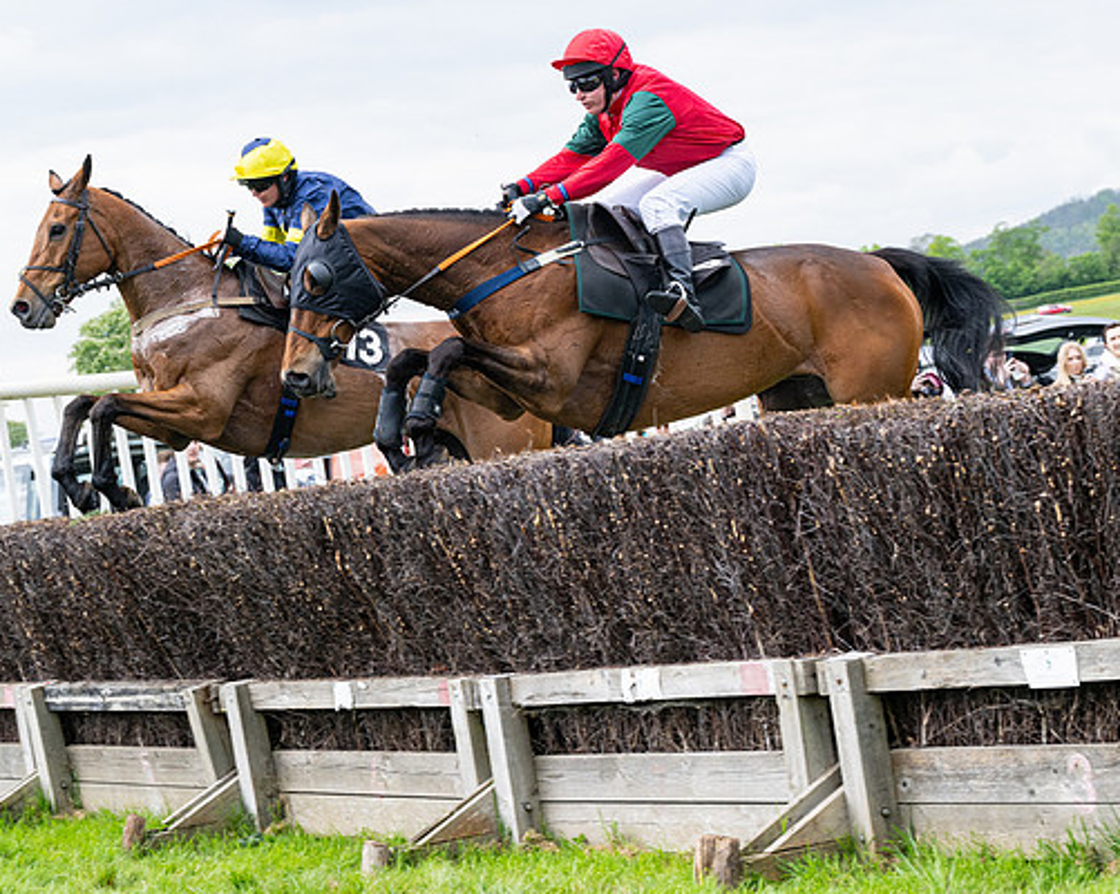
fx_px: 3378
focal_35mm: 102
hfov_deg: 18.8
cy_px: 374
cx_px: 527
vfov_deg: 15.1
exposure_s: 1/800
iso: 400
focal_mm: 70
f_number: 6.3
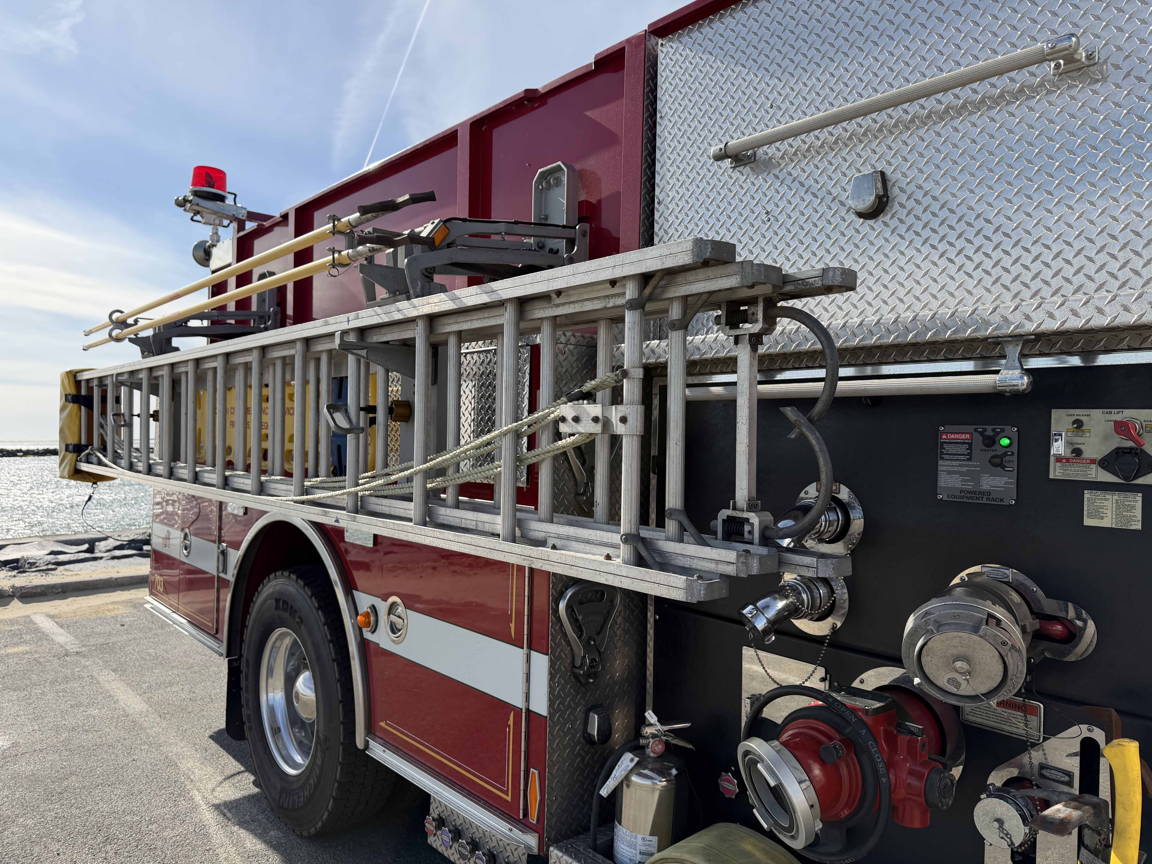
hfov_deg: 71.6
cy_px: 432
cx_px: 576
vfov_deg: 56.8
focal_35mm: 24
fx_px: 799
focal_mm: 6.76
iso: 100
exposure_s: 1/4975
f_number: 1.78
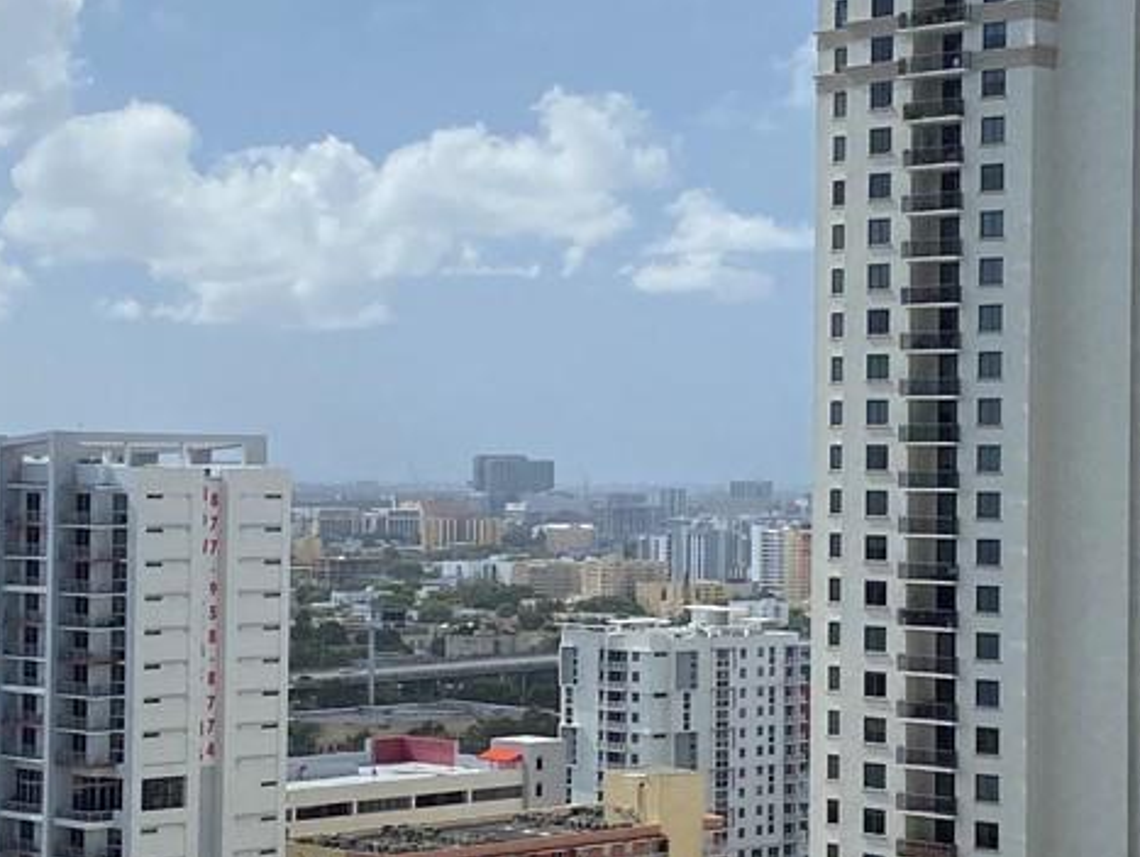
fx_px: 2933
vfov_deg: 16.6
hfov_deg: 22.0
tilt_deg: +1.4
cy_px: 442
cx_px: 593
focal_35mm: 89
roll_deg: -0.1
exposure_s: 1/6410
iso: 32
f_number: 1.8
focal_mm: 4.25
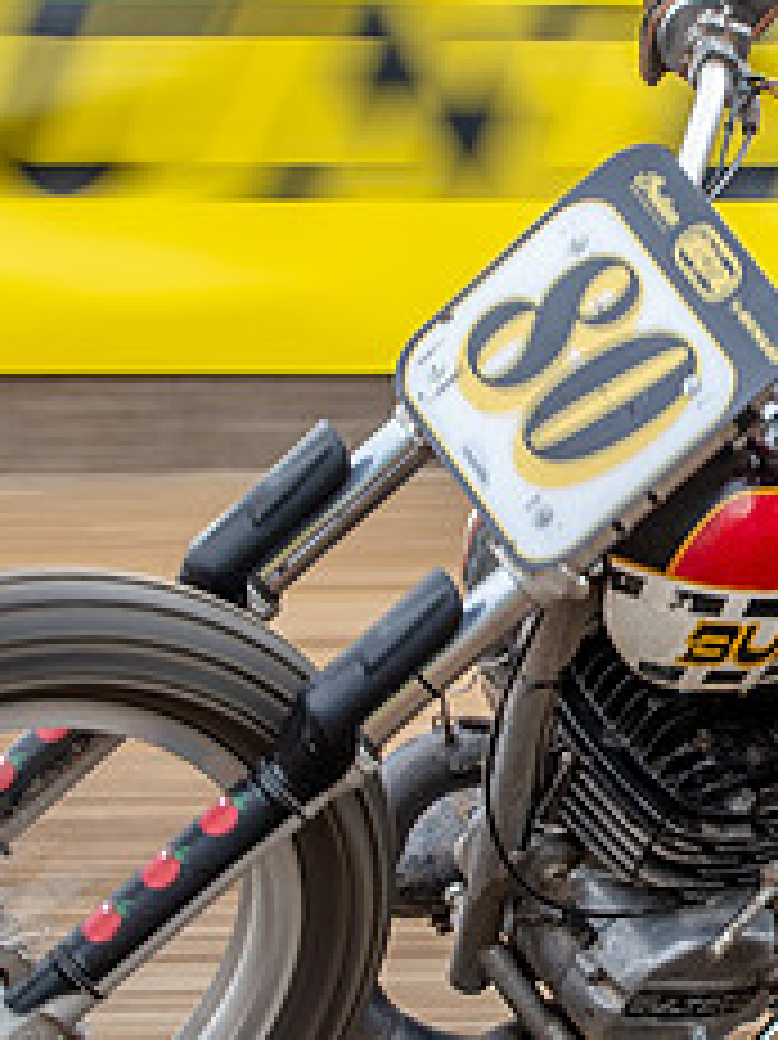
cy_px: 297
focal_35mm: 296
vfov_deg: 6.7
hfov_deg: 5.0
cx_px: 718
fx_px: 8878
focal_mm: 60
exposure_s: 1/100
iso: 200
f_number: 9
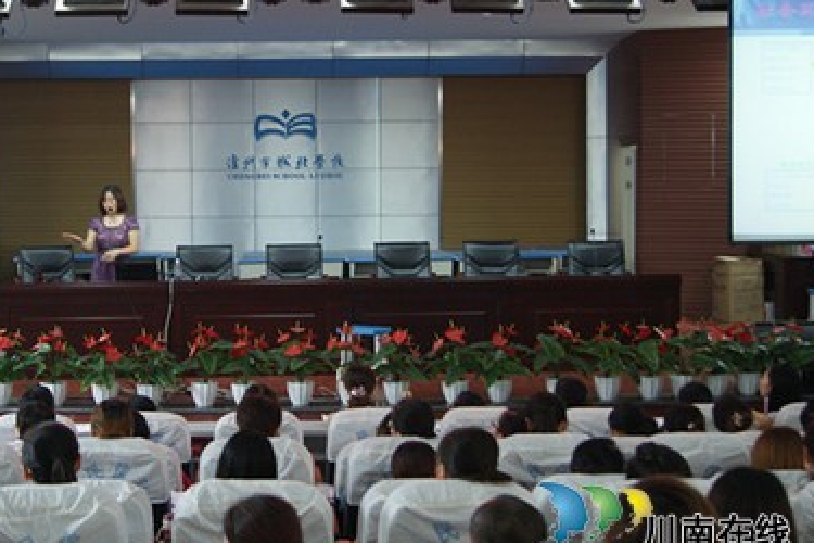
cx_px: 276
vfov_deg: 24.2
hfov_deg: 35.3
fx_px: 1266
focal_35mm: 56
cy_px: 217
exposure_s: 1/10
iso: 400
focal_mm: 28
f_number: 4.5
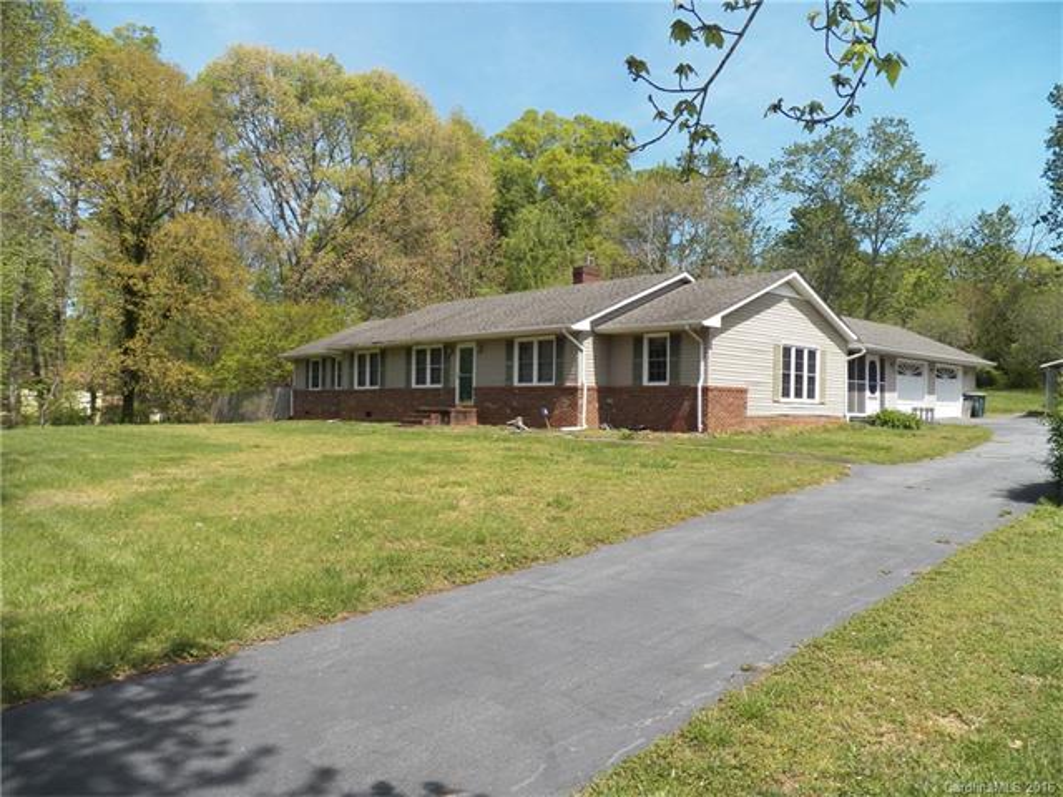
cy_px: 398
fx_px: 860
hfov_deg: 63.4
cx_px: 532
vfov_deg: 49.7
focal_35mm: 28
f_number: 3.2
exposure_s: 1/1600
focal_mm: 4.9
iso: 125
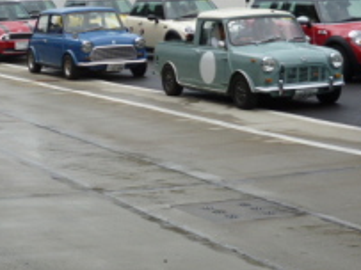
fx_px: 1146
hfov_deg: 17.7
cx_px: 57
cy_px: 78
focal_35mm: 110
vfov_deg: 13.4
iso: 80
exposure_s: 1/125
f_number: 3.7
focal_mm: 9.2
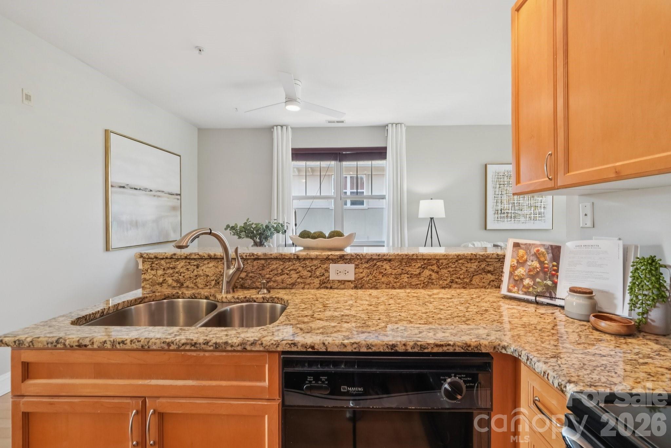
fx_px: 294
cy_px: 224
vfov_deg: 74.6
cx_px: 336
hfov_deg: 97.6
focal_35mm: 16
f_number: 8
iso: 400
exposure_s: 1/10
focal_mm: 10.5
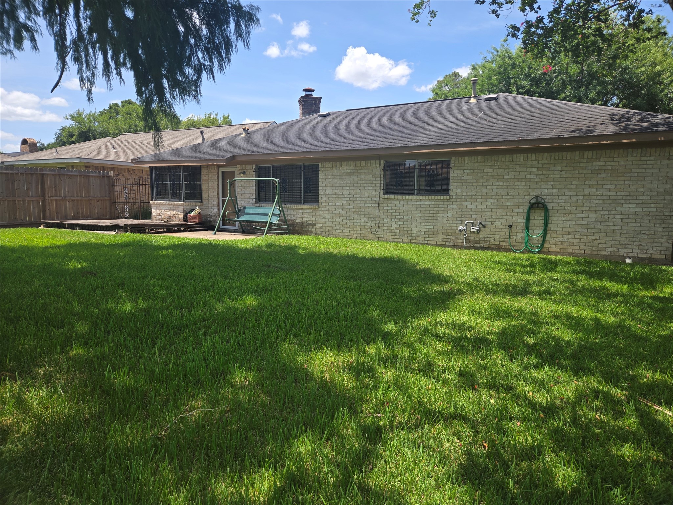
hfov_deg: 73.9
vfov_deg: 58.9
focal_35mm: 23
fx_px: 447
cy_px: 252
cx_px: 336
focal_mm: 5.4
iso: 25
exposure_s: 1/986
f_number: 1.8
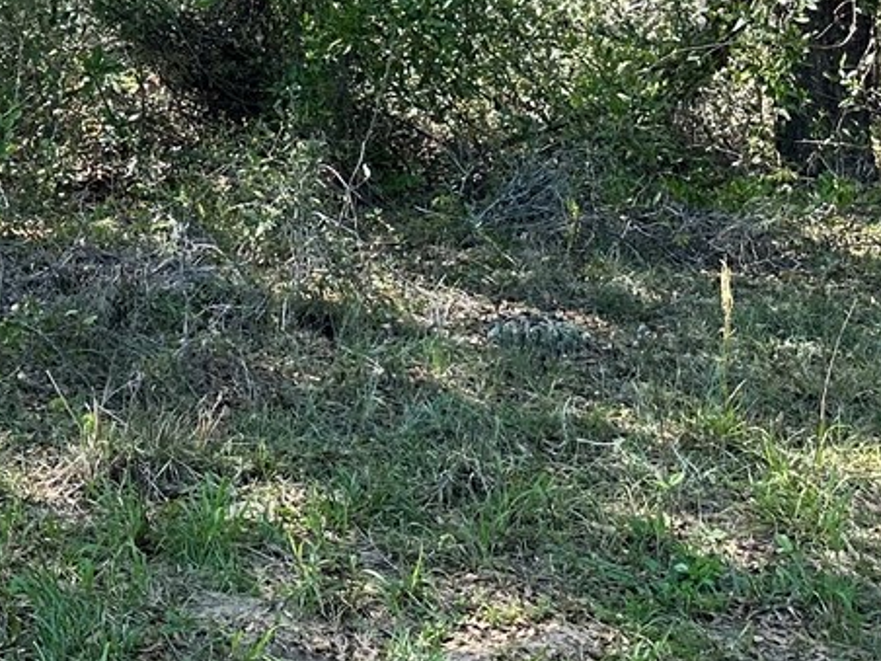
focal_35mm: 85
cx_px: -310
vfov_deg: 17.0
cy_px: -2
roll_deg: +1.9
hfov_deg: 20.7
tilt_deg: -2.6
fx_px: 2163
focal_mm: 6.86
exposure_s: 1/672
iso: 80
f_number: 1.78
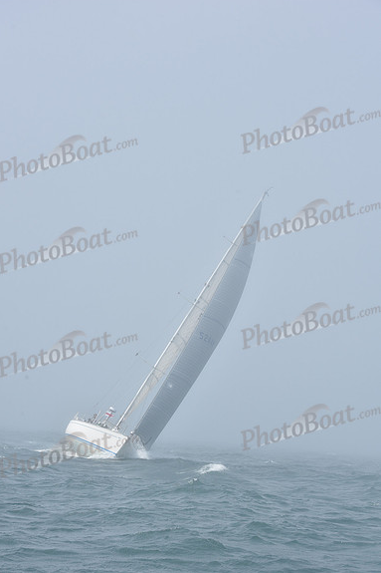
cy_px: 286
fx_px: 1636
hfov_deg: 13.3
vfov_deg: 19.8
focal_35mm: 103
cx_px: 190
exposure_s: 1/800
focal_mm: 102
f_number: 10
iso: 320
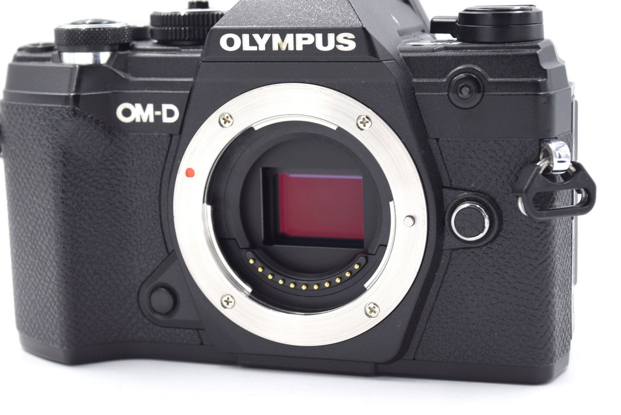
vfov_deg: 16.6
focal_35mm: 82
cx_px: 310
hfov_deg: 24.6
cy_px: 208
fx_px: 1424
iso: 400
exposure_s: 1/125
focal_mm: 55
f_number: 8
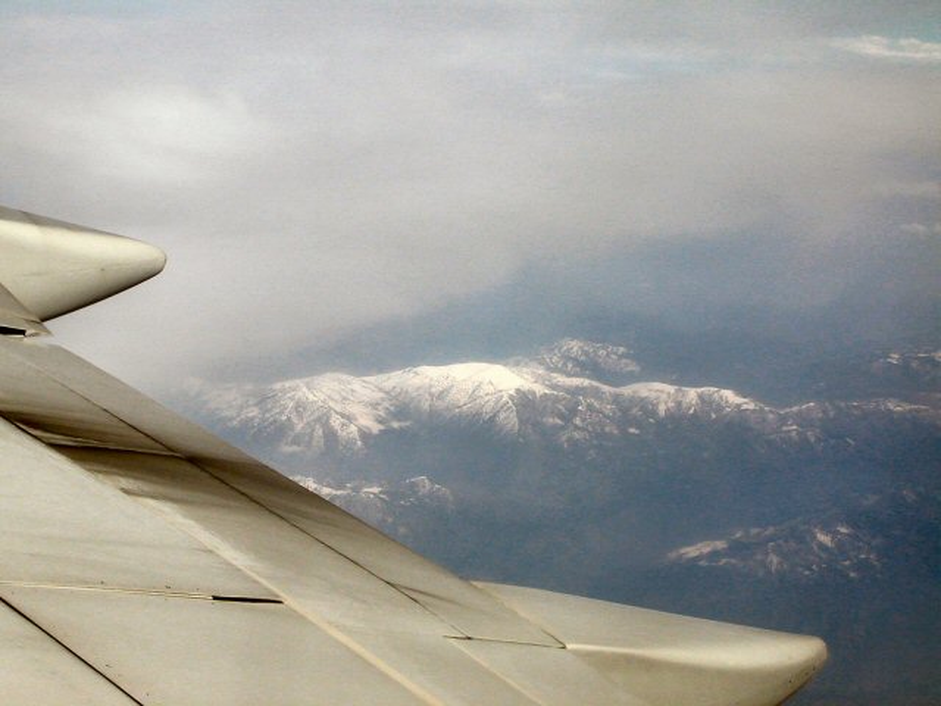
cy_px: 353
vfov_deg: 15.1
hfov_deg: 20.0
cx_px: 470
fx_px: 2664
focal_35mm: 98
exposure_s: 1/545
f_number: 4.6
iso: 100
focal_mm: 14.9
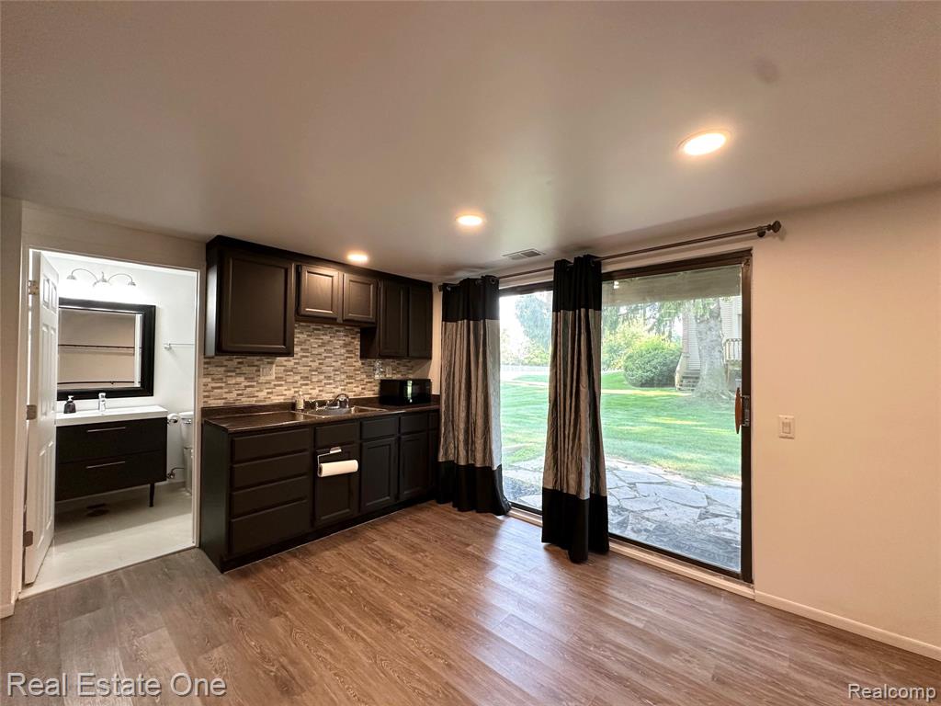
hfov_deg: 102.1
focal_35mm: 14
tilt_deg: +1.1
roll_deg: -1.0
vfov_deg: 85.7
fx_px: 381
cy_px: 353
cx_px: 470
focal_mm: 2.22
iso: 200
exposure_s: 1/120
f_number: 2.2
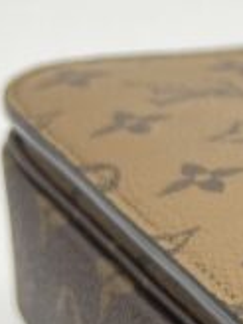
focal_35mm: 162
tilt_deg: -24.1
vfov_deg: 12.2
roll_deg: +1.6
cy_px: 221
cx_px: 608
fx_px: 1516
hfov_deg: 8.3
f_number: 1.5
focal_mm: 5.7
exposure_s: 1/100
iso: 32
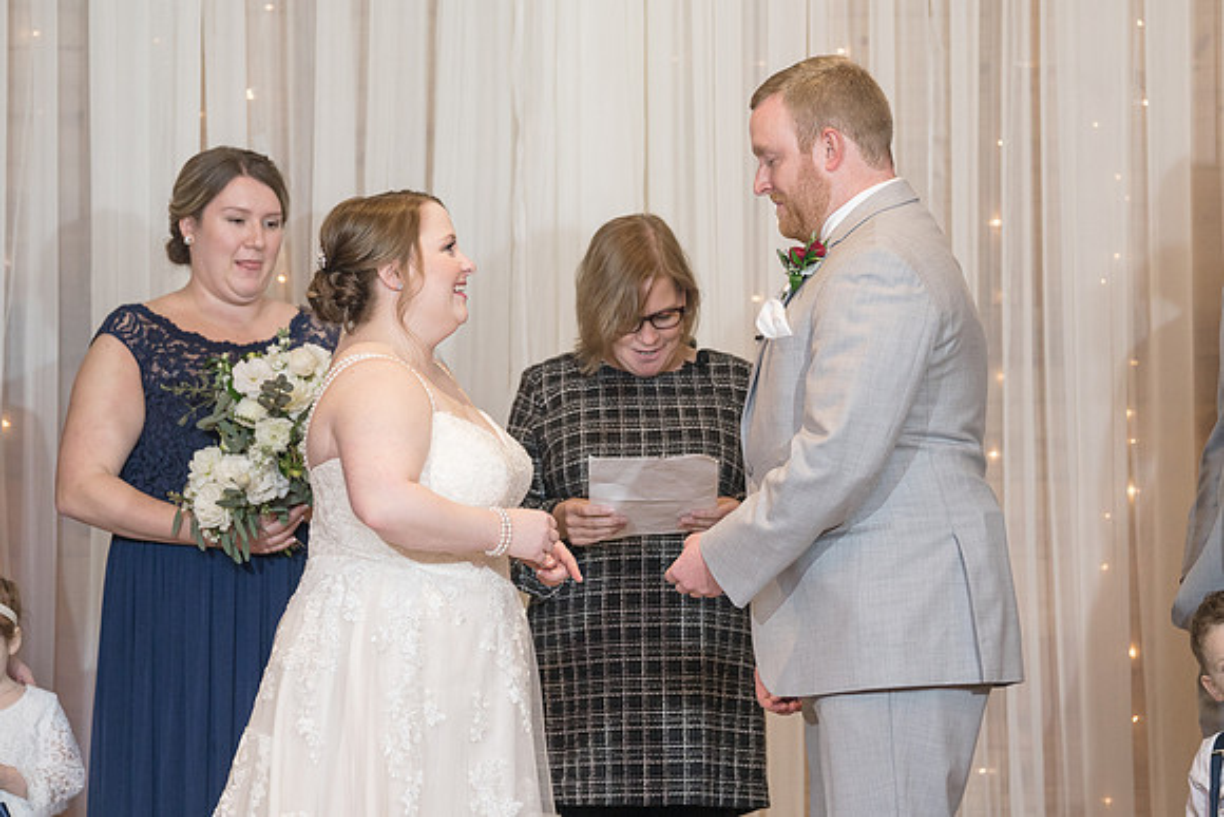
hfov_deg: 12.6
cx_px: 630
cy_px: 396
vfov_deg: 8.4
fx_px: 5541
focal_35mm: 163
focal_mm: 146
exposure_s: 1/200
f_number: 4
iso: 2000
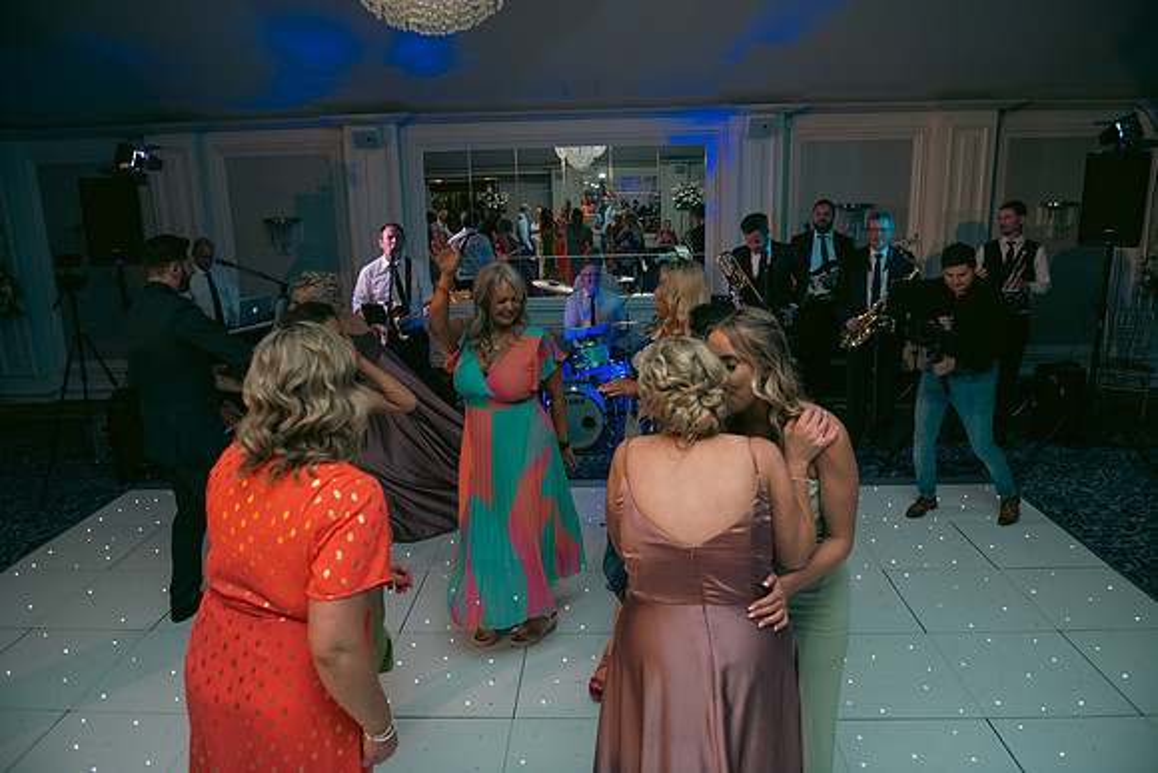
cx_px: 579
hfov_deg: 73.7
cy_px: 386
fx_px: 772
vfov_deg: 53.2
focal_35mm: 24
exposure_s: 1/160
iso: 640
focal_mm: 24
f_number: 3.5
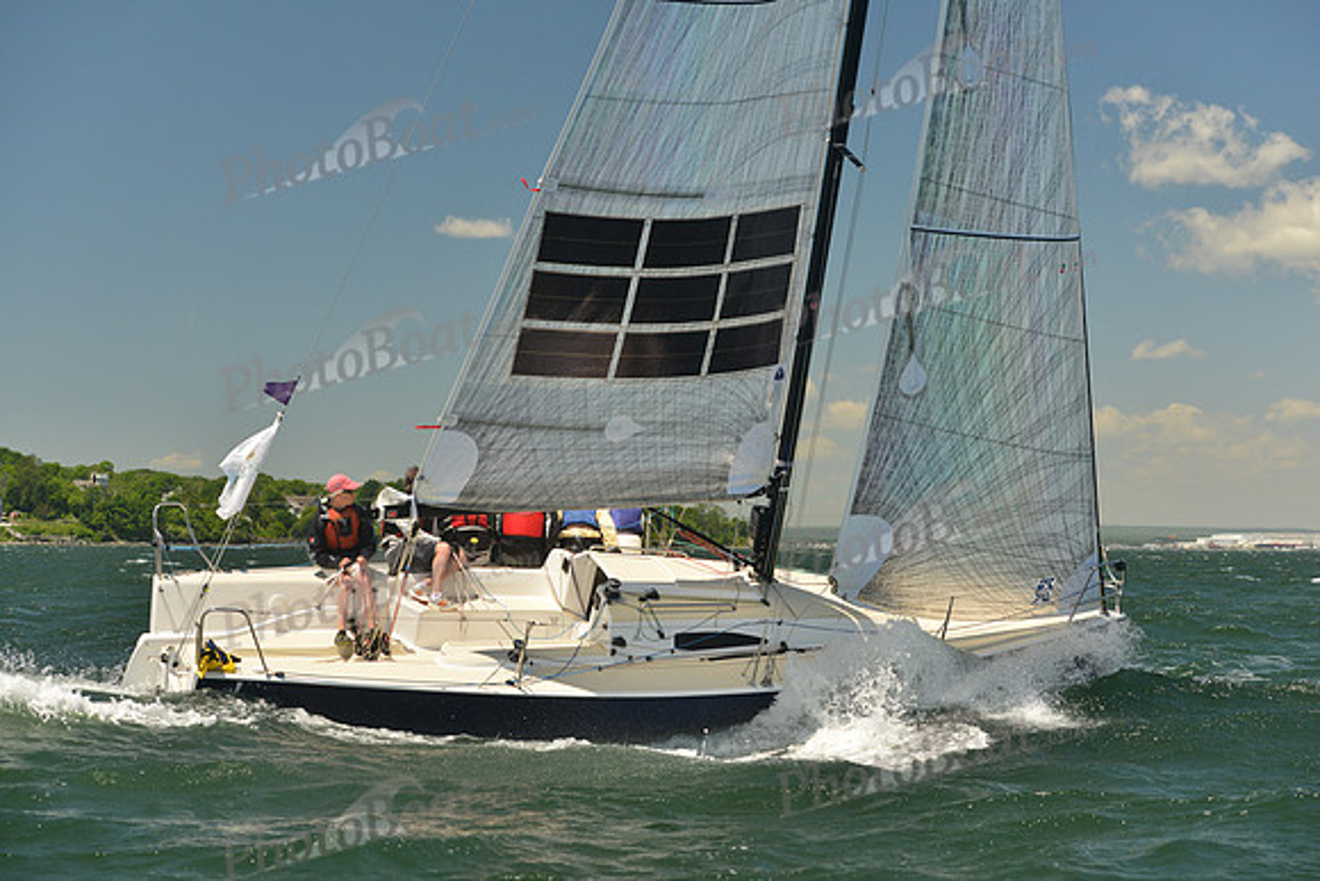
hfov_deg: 28.8
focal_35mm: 70
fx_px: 2567
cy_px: 440
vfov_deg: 19.5
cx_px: 660
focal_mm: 70
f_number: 5
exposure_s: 1/800
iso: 400
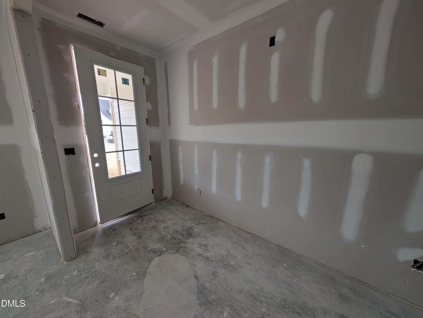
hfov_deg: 110.5
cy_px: 159
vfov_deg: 94.6
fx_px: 147
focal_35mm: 12
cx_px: 212
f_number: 1.7
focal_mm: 2.02
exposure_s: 1/170
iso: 66
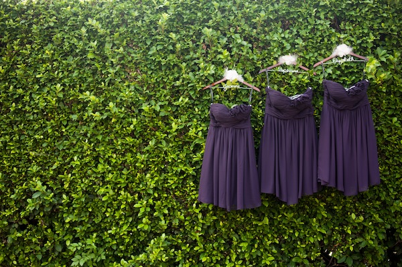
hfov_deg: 54.5
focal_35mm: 35
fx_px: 391
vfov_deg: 37.8
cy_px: 134
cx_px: 201
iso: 200
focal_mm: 35
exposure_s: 1/400
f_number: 3.2
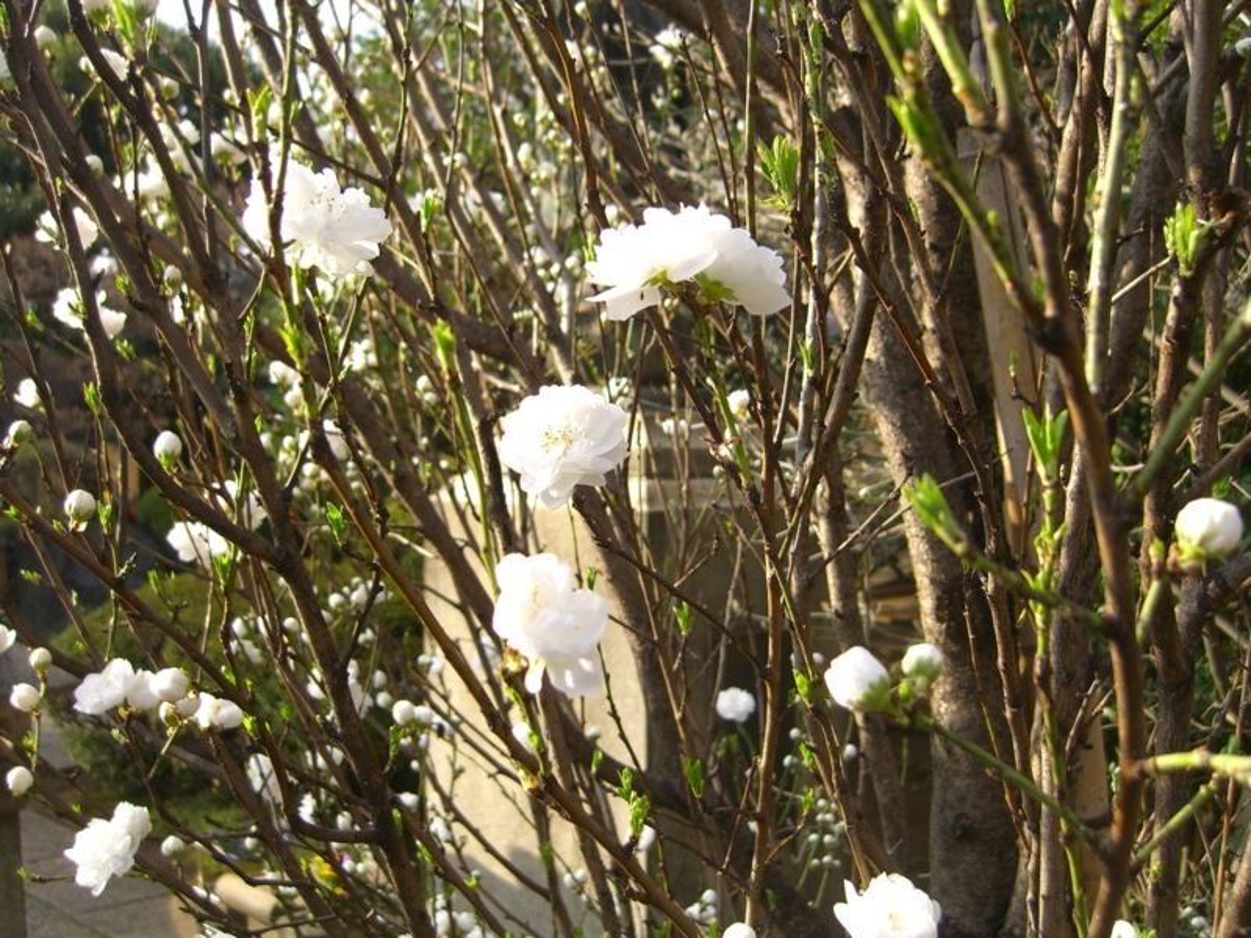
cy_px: 469
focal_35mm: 38
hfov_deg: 49.0
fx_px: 1373
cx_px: 626
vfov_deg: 37.7
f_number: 2.8
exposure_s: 1/320
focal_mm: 7.9
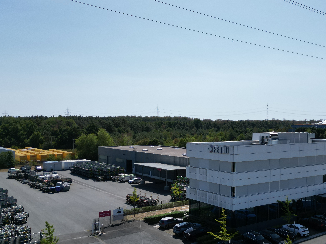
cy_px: 147
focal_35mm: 37
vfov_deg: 38.5
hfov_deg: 49.5
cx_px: 209
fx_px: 348
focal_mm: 6.72
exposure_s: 1/5000
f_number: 1.7
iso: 130
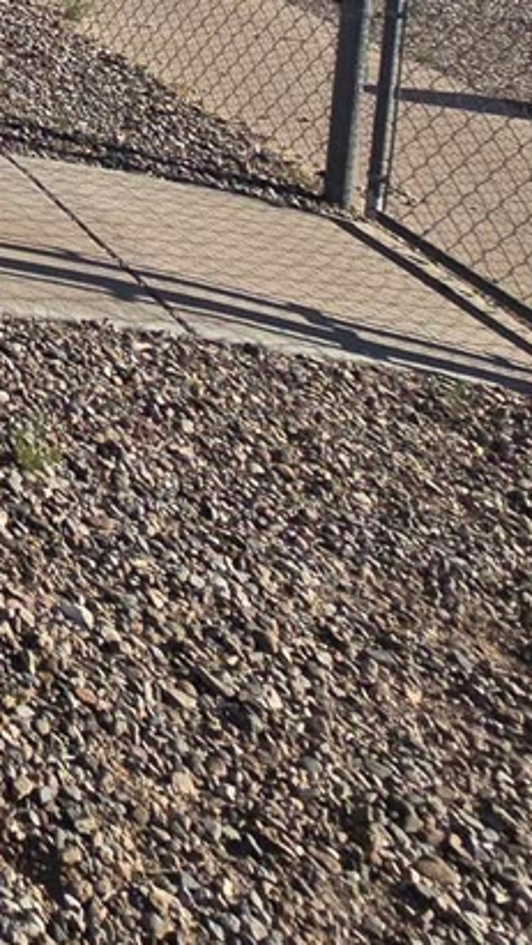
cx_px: -778
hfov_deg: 14.2
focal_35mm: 53
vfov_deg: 29.2
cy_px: -369
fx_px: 1328
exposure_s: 1/2246
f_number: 2.2
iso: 50
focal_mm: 2.2
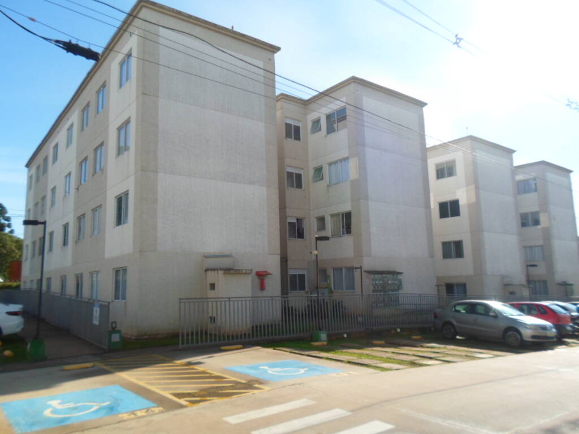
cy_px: 217
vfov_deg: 54.9
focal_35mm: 25
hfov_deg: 69.4
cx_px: 290
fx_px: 418
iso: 80
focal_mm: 4.5
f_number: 2.5
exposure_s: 1/1500
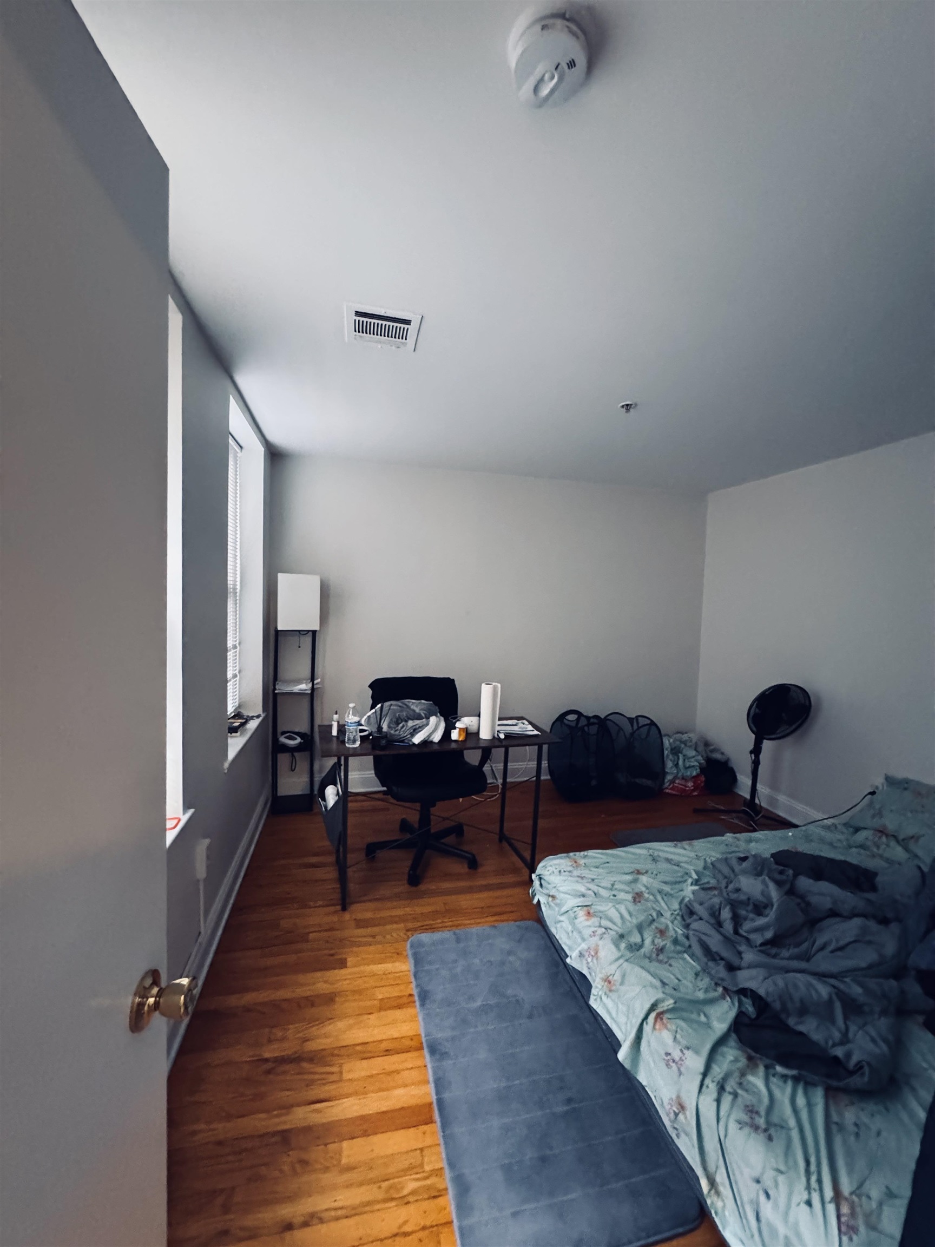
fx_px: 504
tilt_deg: -1.8
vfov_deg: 102.1
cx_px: 468
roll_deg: -0.2
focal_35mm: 14
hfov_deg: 85.7
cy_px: 624
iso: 1250
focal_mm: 2.22
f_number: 2.2
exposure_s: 1/60
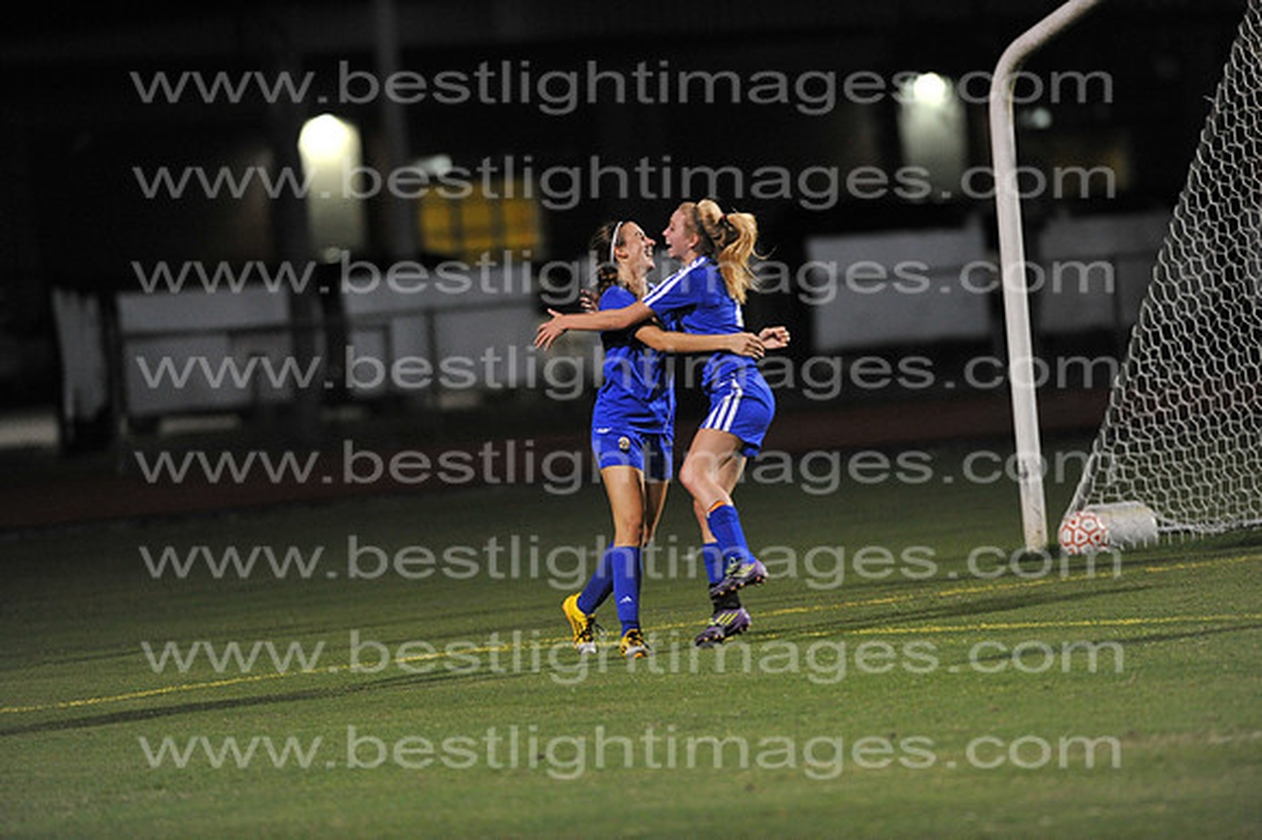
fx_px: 10510
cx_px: 631
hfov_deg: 6.9
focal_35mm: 300
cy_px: 420
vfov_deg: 4.6
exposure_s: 1/400
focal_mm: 300
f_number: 3.2
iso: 5000
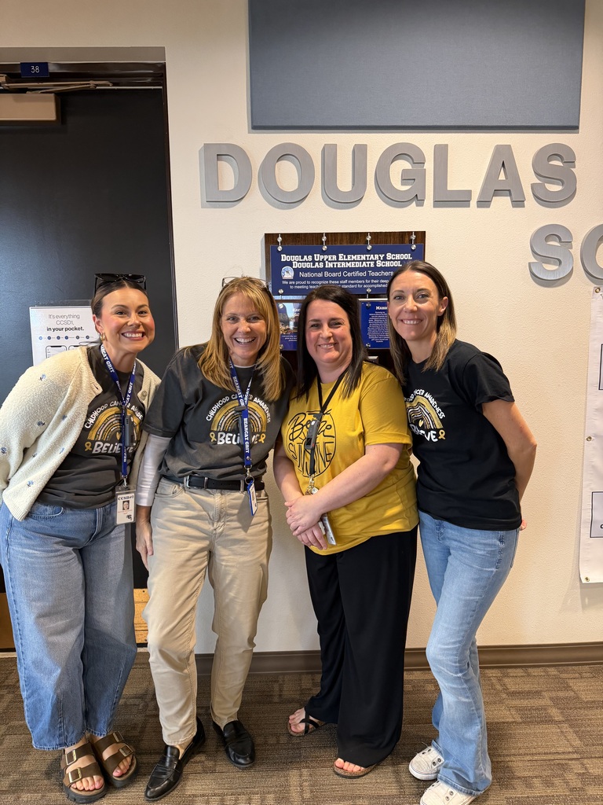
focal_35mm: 24
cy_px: 402
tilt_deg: -8.7
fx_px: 557
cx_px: 302
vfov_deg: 71.6
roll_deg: +1.0
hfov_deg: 56.8
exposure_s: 1/60
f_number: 1.78
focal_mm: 6.76
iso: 200
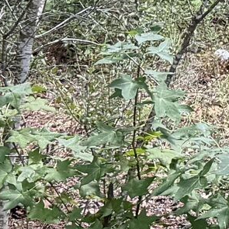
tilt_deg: -4.0
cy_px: -115
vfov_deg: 7.8
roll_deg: +1.4
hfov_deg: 7.0
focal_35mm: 221
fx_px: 1654
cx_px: 713
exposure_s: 1/251
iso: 80
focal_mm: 6.76
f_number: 1.78
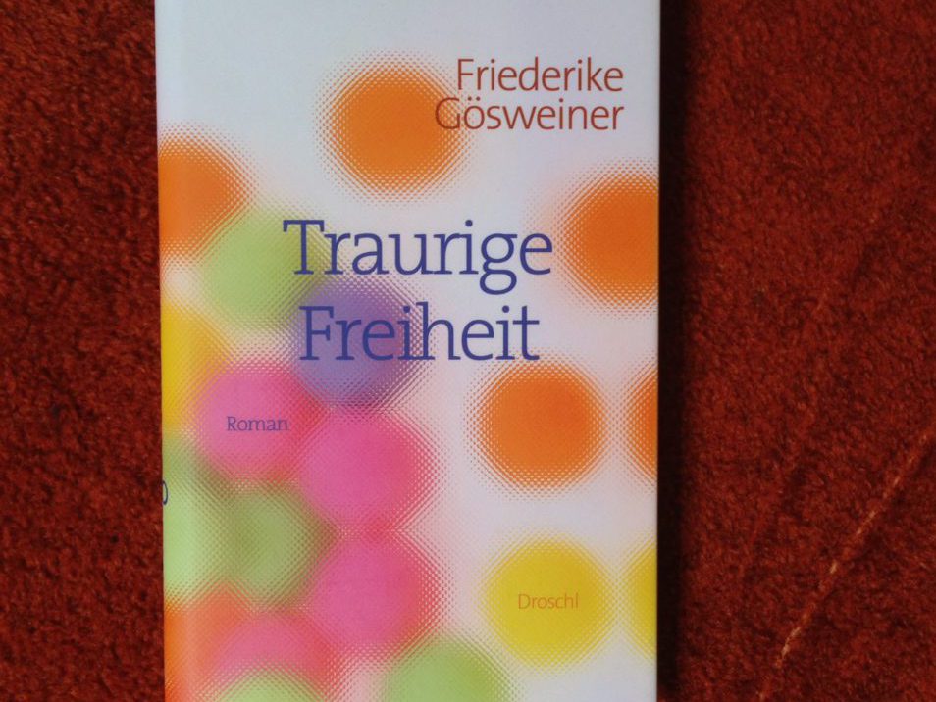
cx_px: 468
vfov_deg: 43.0
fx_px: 893
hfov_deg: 55.3
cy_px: 351
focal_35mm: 33
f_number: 2.4
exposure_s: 1/60
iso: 64
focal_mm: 4.12
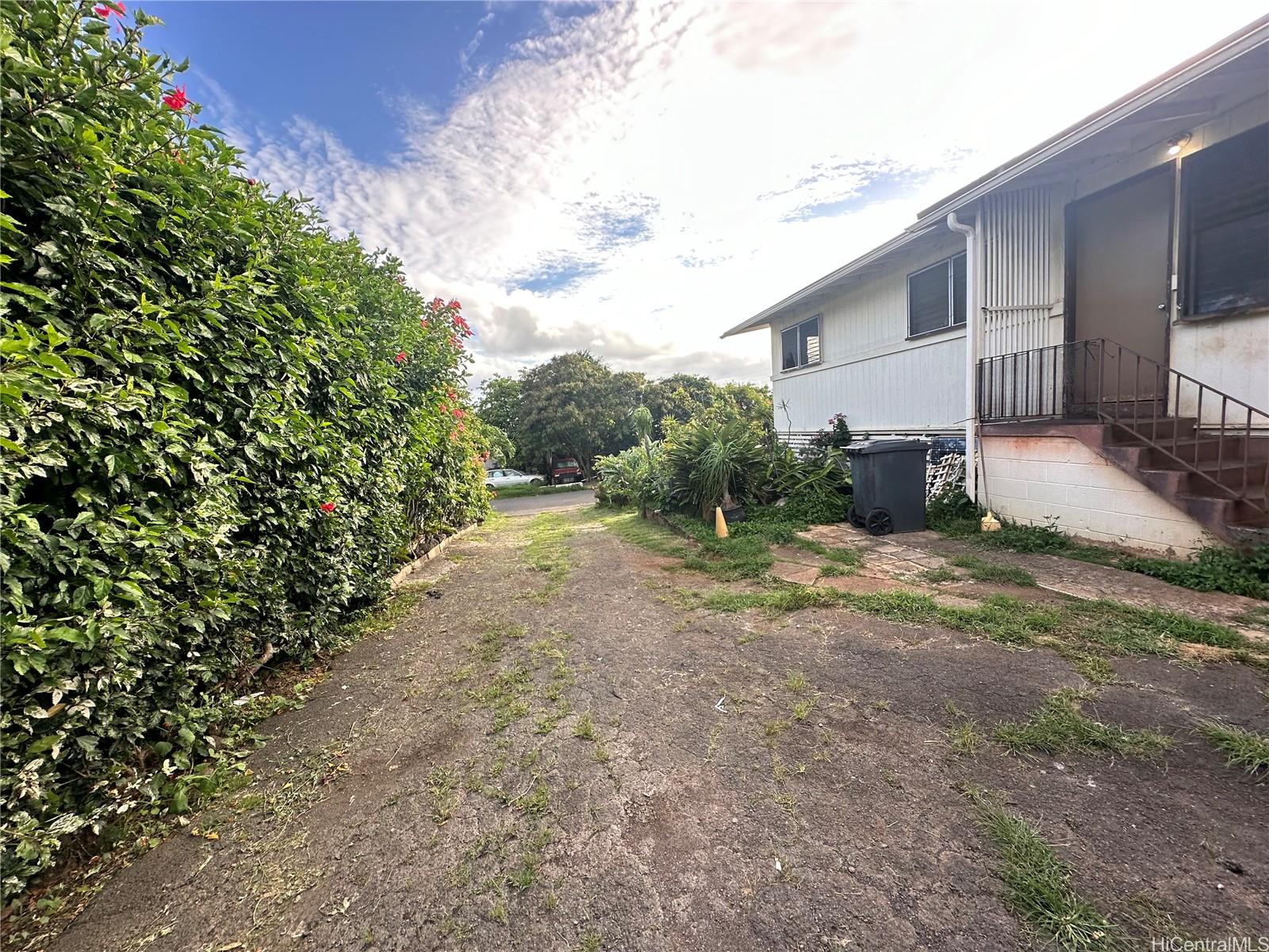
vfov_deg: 85.7
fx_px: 513
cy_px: 476
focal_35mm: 14
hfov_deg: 102.1
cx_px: 634
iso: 40
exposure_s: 1/288
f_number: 2.2
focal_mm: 2.22
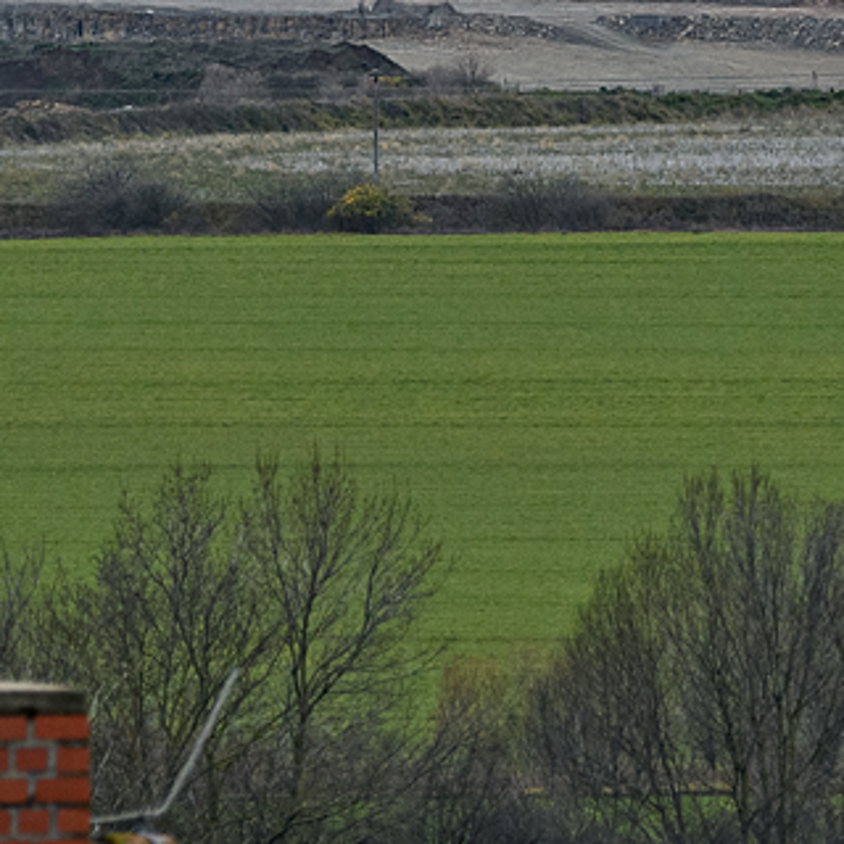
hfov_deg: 1.9
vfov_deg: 1.9
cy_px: 18
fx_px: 25075
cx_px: -216
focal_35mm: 909
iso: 400
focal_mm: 190
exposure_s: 1/125
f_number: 6.3
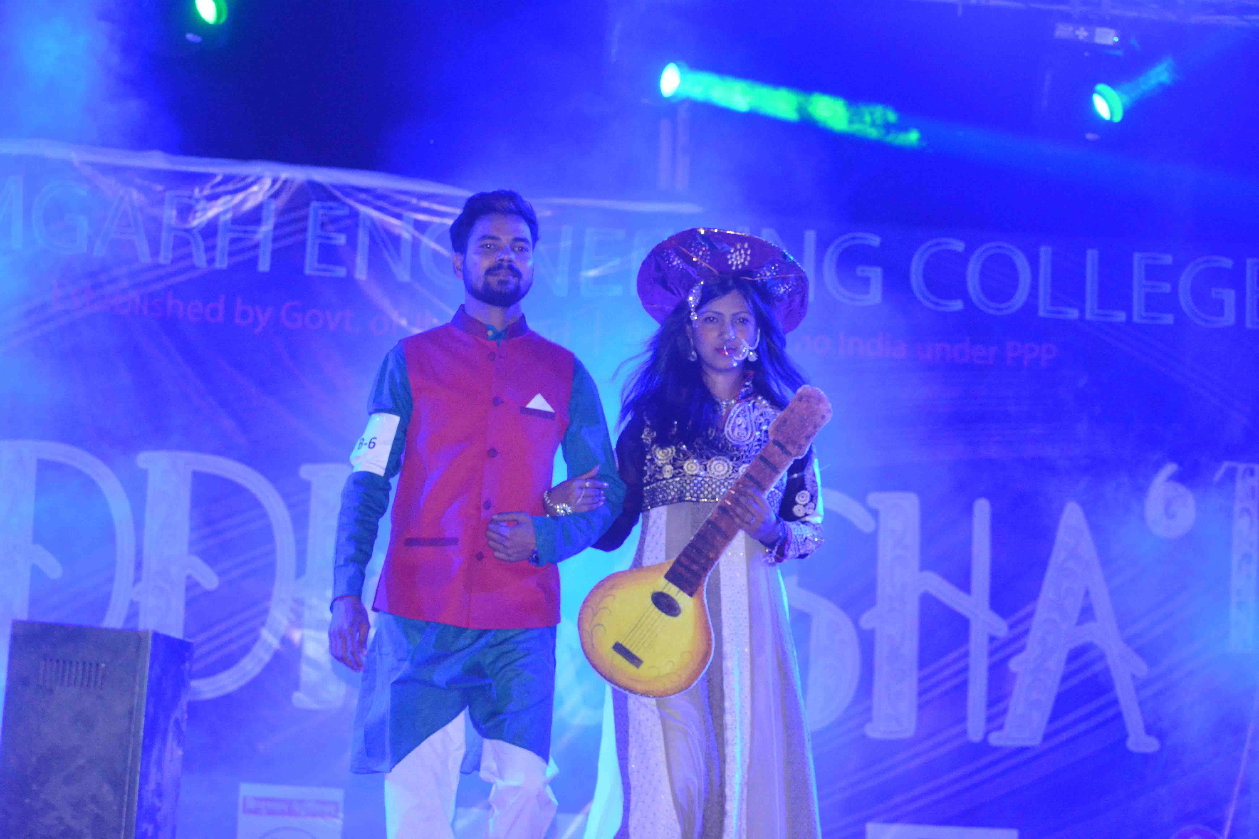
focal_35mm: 105
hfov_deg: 19.5
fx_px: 3672
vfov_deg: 13.0
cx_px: 630
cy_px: 420
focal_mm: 70
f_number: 4.5
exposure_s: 1/200
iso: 6400
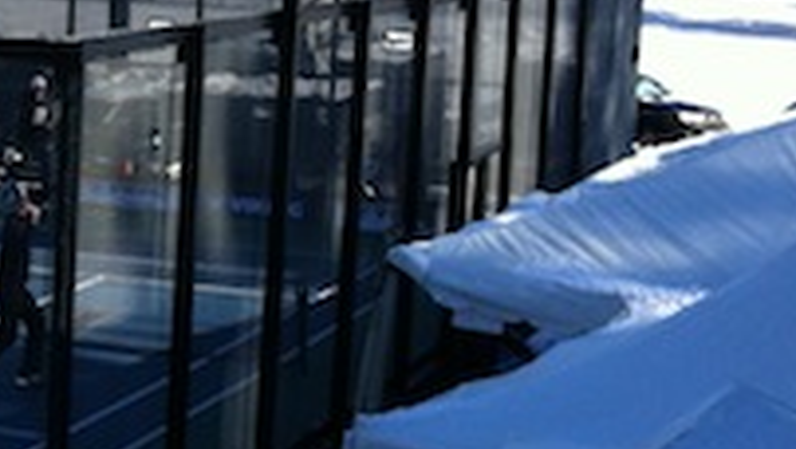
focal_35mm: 113
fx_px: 2387
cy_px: 158
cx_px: -201
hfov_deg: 17.9
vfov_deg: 10.7
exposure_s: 1/603
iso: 80
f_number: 2.8
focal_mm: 3.85
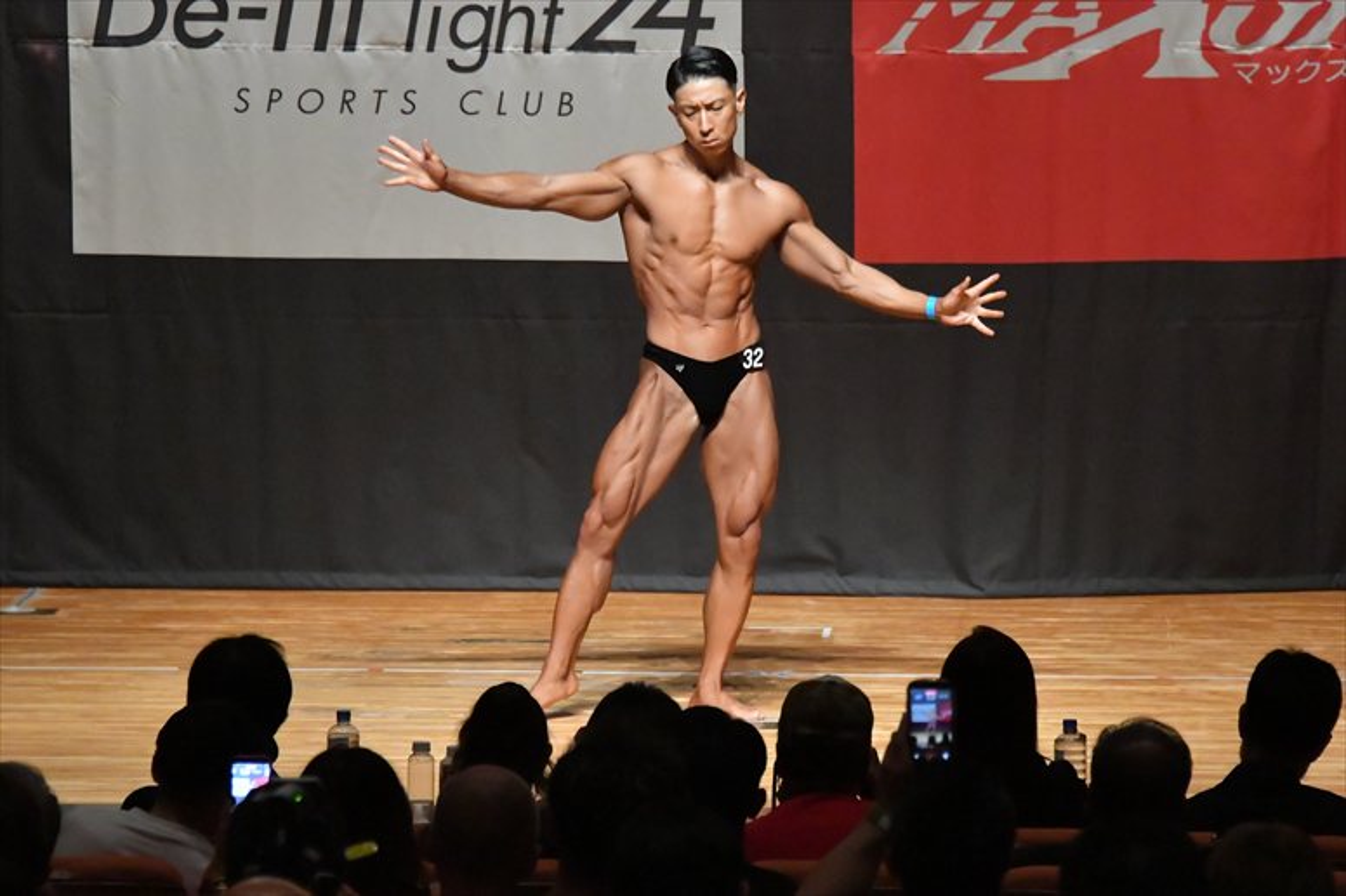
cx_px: 673
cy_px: 448
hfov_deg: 8.6
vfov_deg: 5.7
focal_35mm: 240
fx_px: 8969
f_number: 5.6
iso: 12800
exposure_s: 1/400
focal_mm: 160
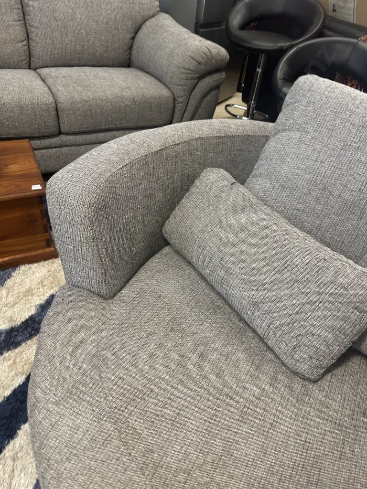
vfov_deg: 71.6
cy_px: 244
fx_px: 339
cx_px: 184
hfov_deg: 56.8
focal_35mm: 24
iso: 160
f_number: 1.78
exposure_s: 1/50
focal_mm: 6.86
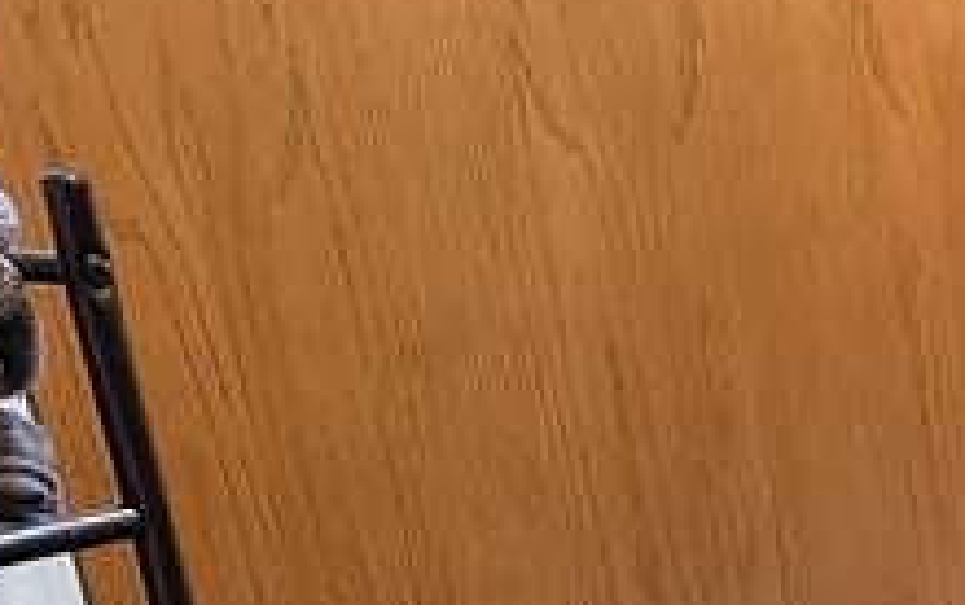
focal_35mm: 80
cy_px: 986
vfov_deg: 14.8
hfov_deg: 21.4
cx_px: 1478
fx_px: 2106
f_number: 1.9
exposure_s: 1/120
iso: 160
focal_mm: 2.2
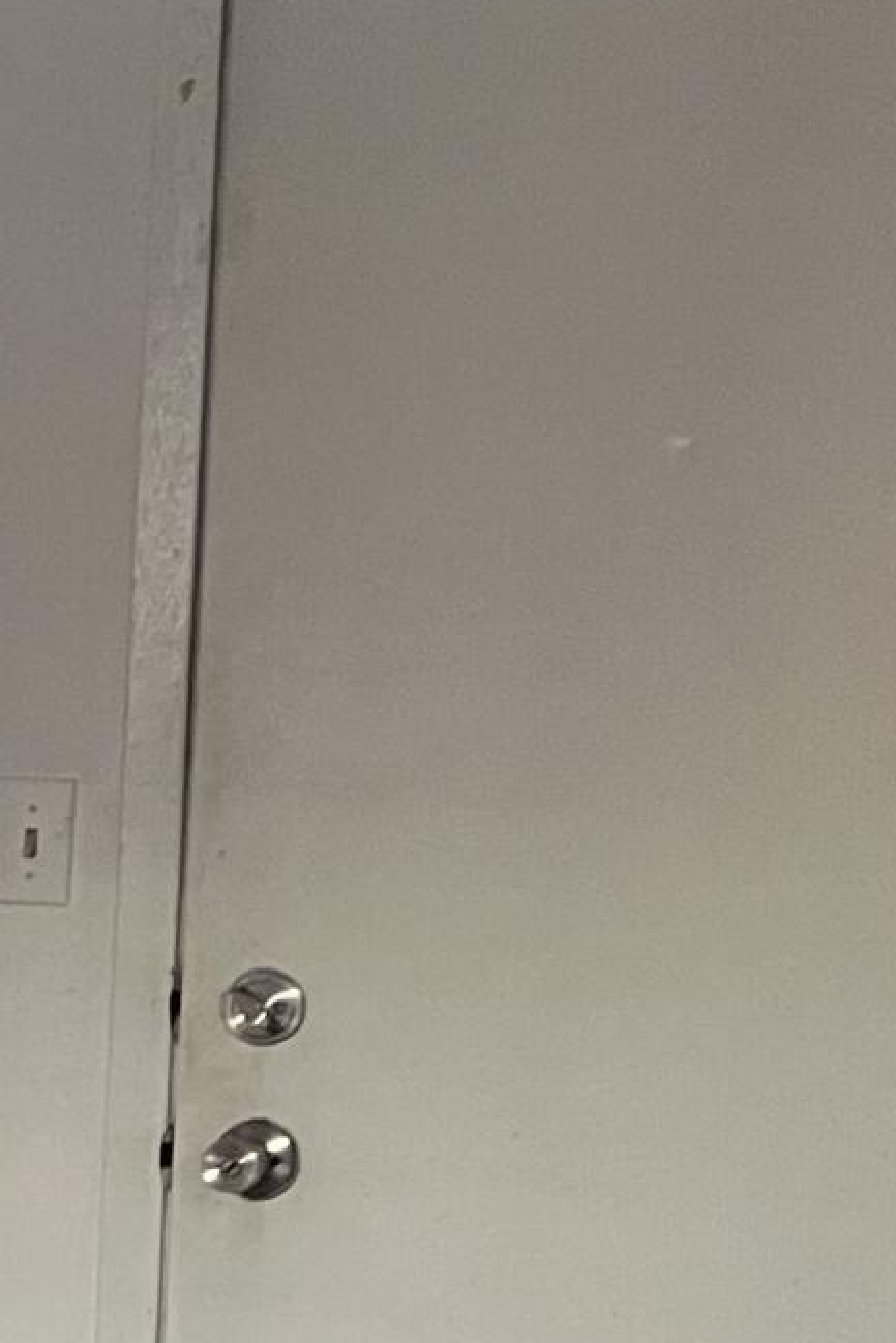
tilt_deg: -9.7
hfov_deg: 8.7
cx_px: -1978
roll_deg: +2.3
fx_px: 4664
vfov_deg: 16.2
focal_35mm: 125
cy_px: 1242
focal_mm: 5.7
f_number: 1.5
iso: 200
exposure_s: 1/60
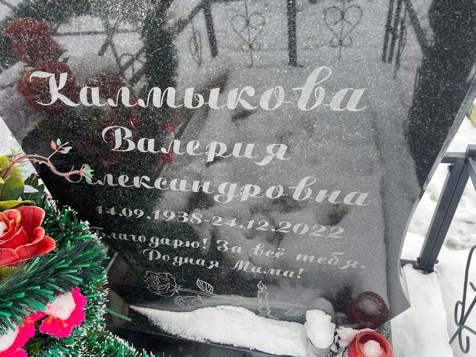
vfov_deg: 53.1
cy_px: 178
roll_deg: +9.9
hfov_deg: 67.3
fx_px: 358
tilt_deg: -40.3
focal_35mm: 26
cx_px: 238
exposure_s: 1/121
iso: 64
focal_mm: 5.7
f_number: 1.5
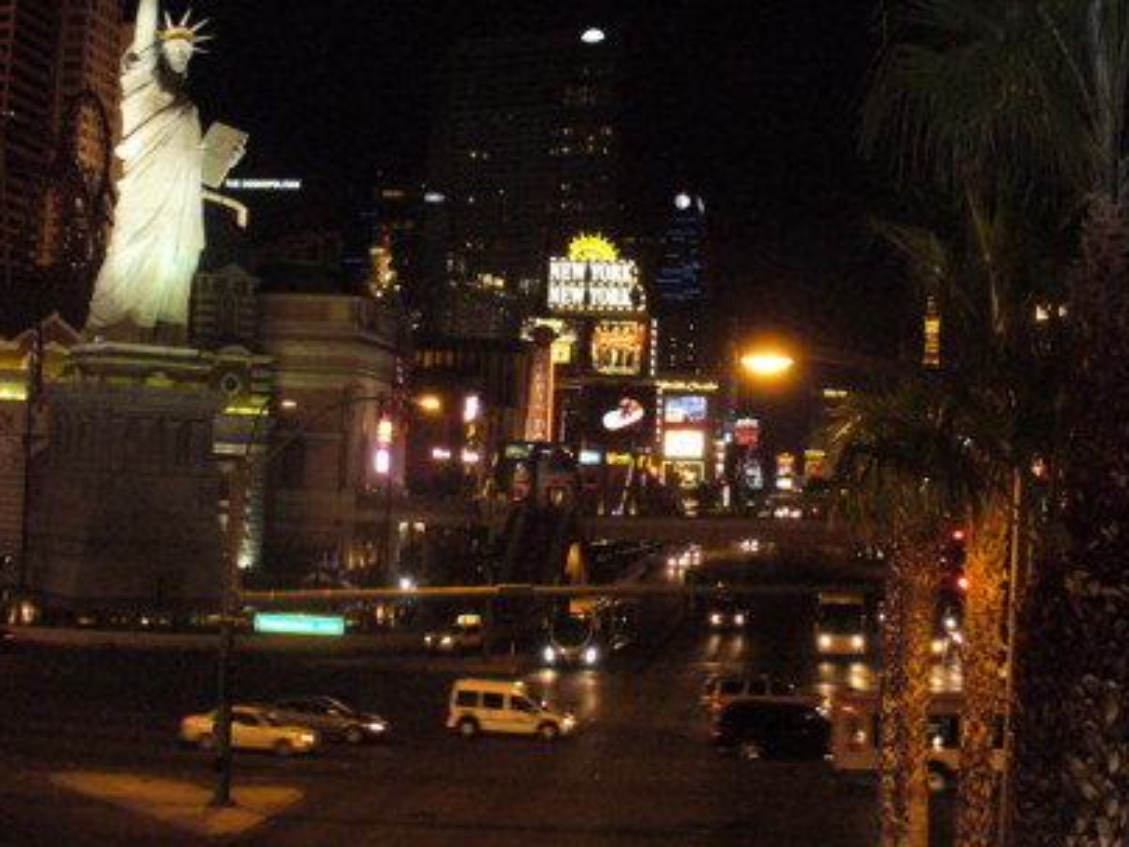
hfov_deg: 34.9
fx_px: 1794
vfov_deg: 26.4
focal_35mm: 55
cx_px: 632
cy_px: 271
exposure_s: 1/30
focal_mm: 6.1
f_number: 2.8
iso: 400
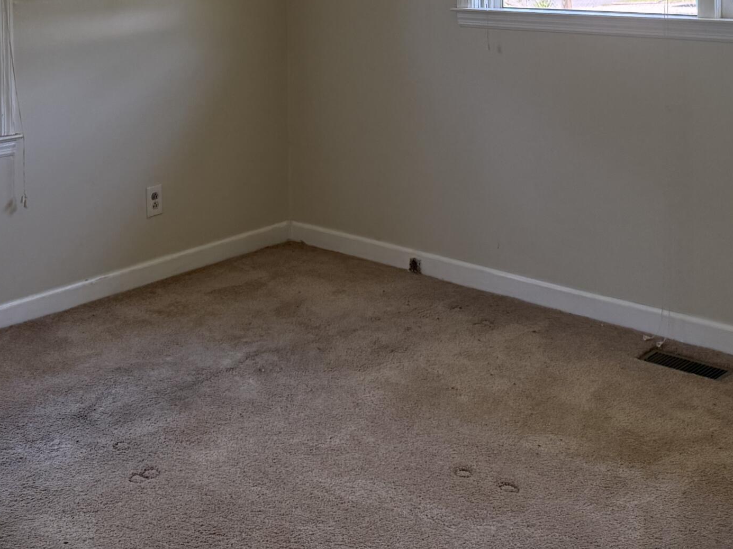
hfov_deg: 36.7
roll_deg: +1.1
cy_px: -44
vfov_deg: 26.0
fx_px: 1101
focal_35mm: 52
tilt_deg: -1.1
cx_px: 296
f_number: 1.78
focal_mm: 6.76
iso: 200
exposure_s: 1/197
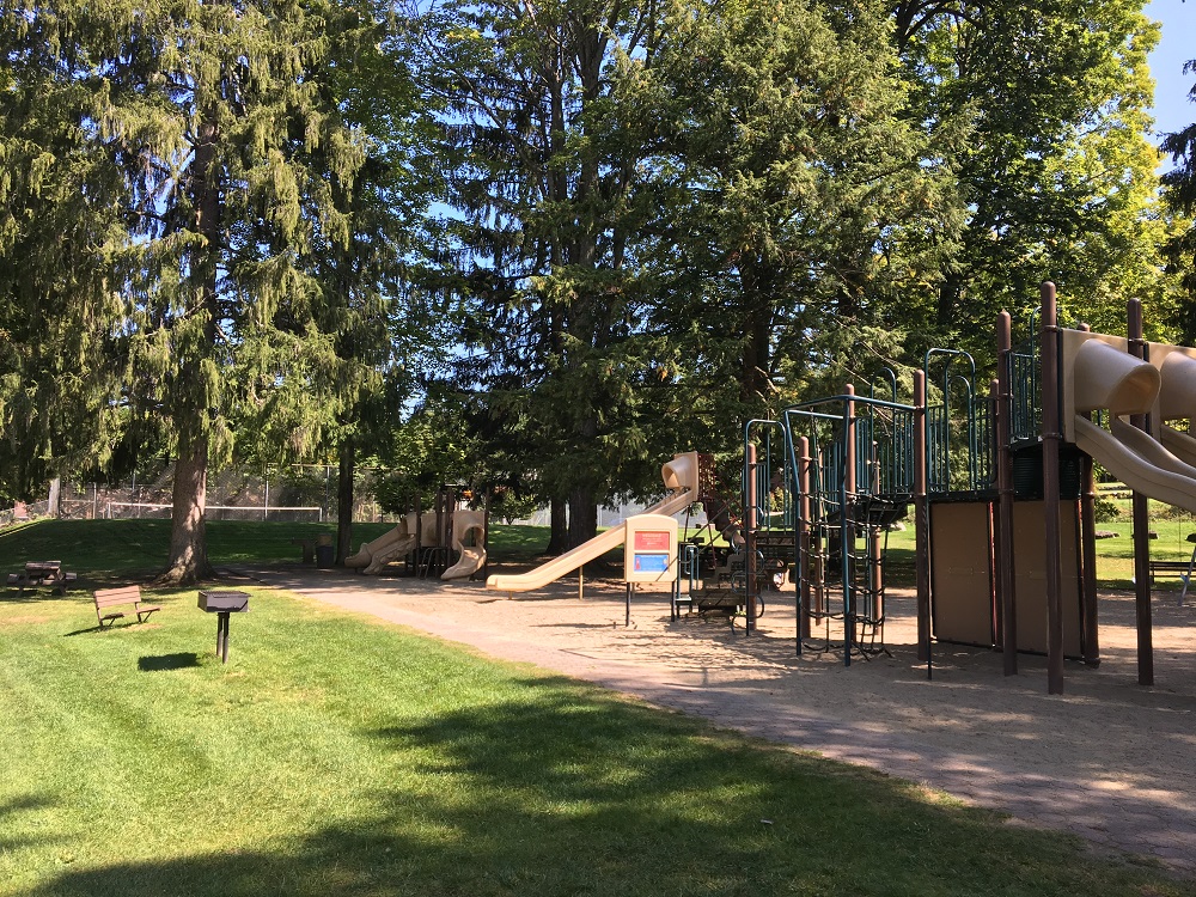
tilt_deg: +5.5
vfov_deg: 48.2
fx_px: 1002
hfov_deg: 61.7
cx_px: 598
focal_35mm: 29
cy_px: 448
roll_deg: +0.8
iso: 25
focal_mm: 4.15
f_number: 2.2
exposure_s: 1/384
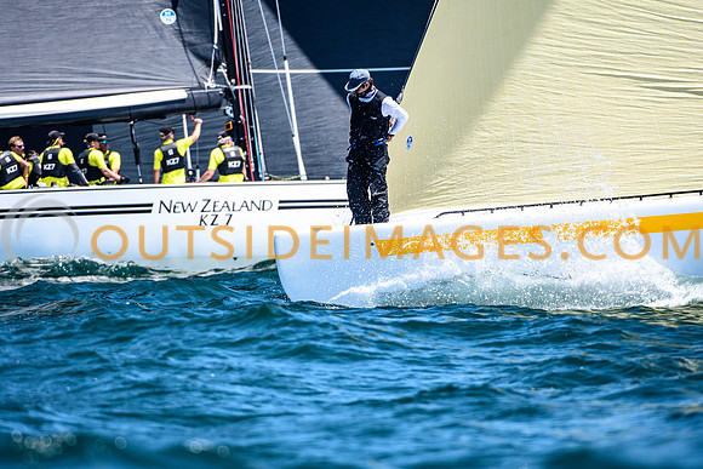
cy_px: 234
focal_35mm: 540
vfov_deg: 2.5
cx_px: 352
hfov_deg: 3.8
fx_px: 10547
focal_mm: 360
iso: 400
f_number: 5
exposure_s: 1/2000
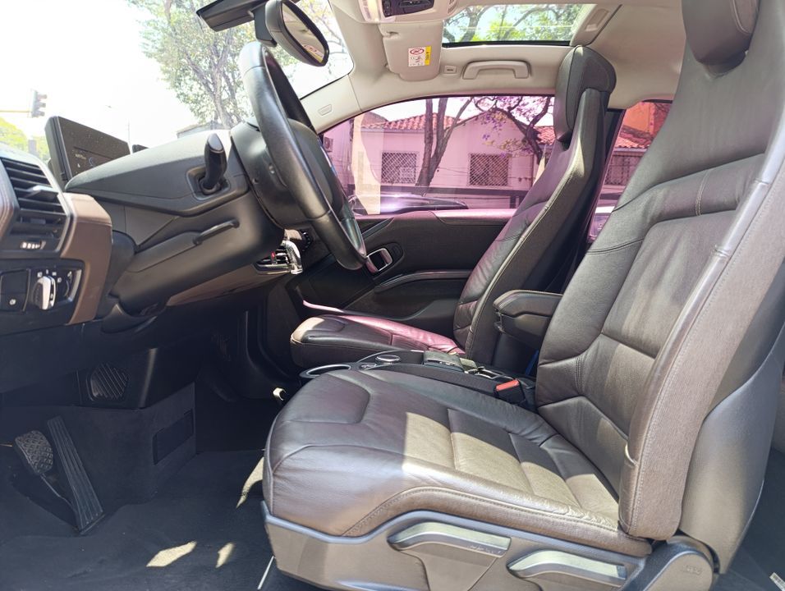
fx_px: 522
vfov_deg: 59.0
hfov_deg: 73.8
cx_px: 392
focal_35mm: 23
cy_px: 296
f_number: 1.6
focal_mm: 6.14
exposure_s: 1/120
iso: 320
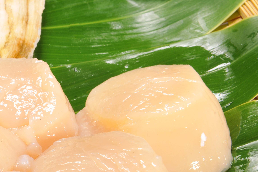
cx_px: -78
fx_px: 1319
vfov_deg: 7.5
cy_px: 137
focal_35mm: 184
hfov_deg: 10.9
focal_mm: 70
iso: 125
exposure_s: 1/125
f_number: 18
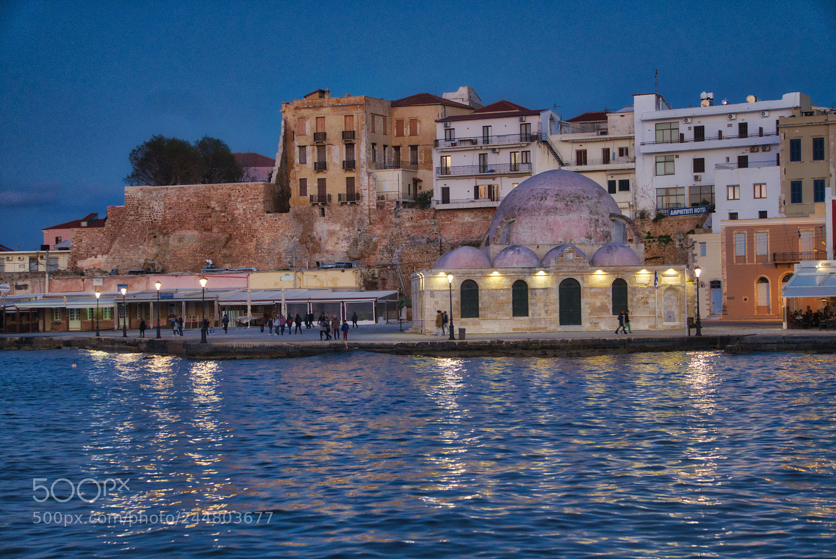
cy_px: 280
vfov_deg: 16.6
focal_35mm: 82
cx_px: 418
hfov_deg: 24.6
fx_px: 1917
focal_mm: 55
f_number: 4.5
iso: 1000
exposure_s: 1/13
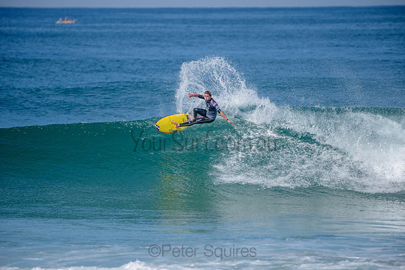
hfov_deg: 4.1
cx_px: 202
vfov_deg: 2.8
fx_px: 5626
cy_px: 135
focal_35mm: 500
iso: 160
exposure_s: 1/2000
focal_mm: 500
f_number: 5.6
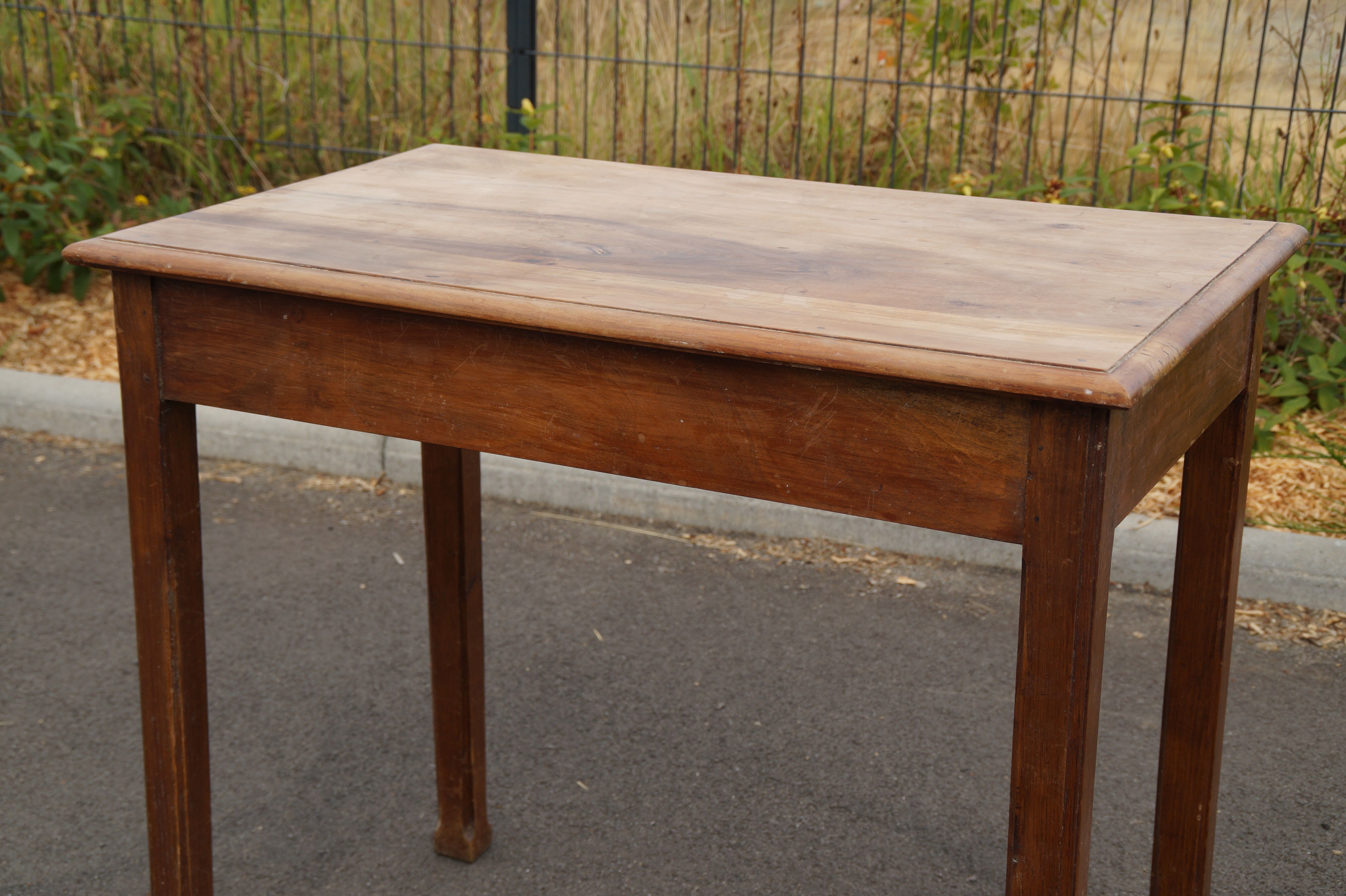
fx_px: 1962
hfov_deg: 37.9
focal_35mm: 52
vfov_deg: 25.7
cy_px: 448
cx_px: 673
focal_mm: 35
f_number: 6.3
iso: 100
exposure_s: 1/160
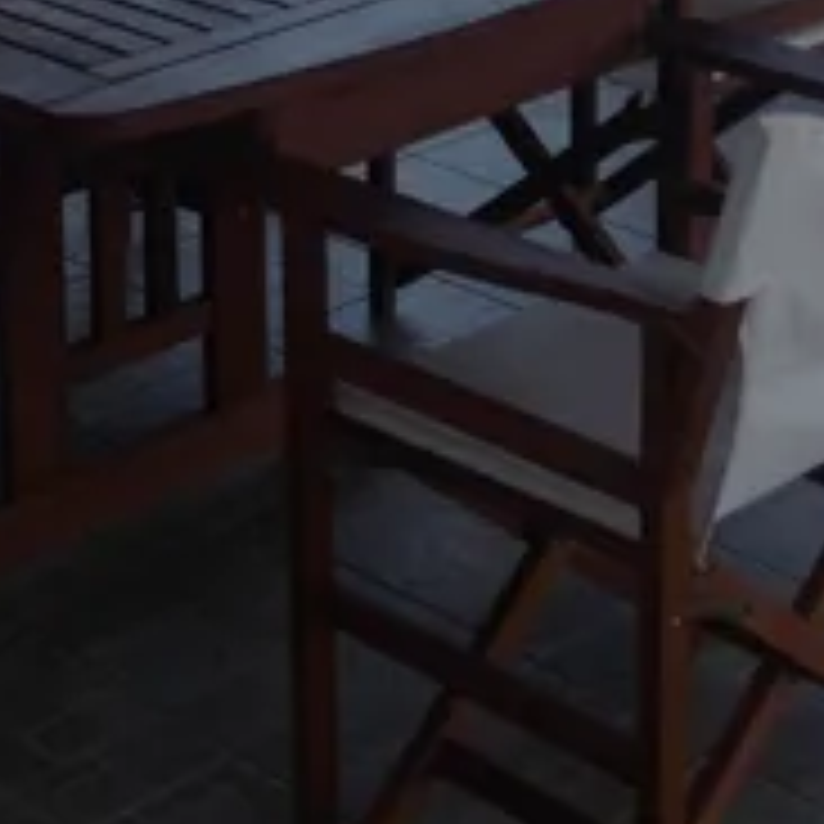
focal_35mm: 101
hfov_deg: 17.2
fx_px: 2720
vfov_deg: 16.5
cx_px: 234
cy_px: -162
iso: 50
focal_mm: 4.28
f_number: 2.4
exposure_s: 1/504
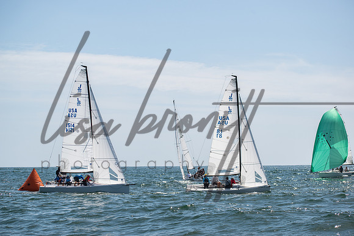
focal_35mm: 105
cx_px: 177
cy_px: 118
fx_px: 1033
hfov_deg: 19.5
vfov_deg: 13.0
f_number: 6.3
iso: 200
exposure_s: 1/1000
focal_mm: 70
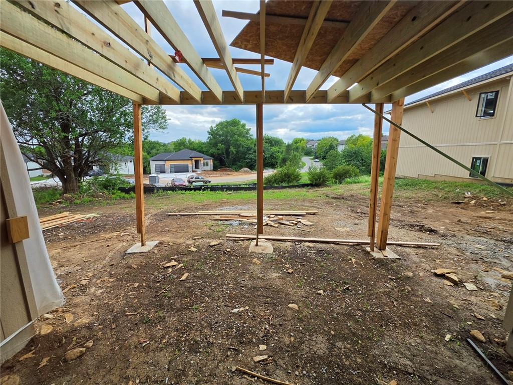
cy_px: 192
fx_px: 193
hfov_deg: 106.2
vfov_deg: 89.9
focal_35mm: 13
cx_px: 256
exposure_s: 1/714
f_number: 1.9
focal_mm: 2.2
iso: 32
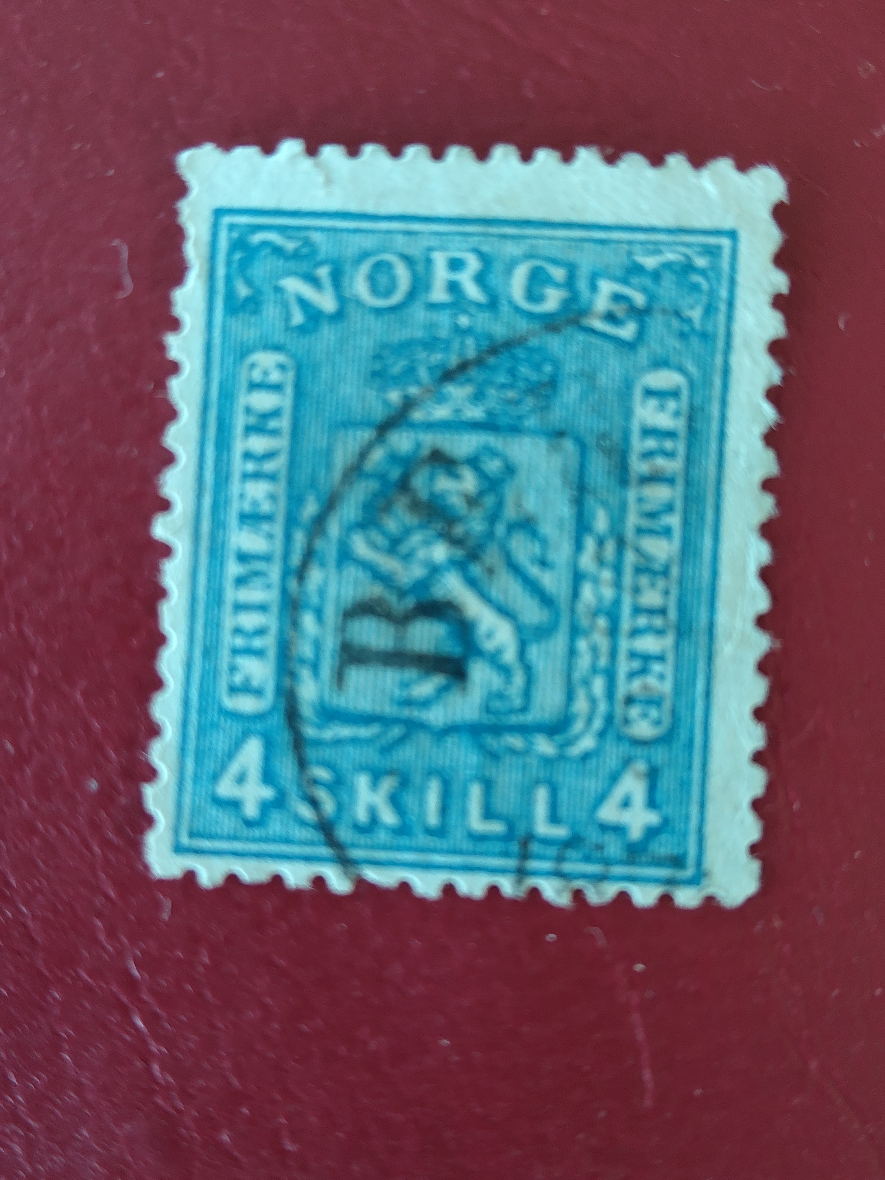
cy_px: 590
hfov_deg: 34.3
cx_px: 442
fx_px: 1432
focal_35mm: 42
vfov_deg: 44.8
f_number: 1.8
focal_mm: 4.15
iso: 354
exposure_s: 1/25
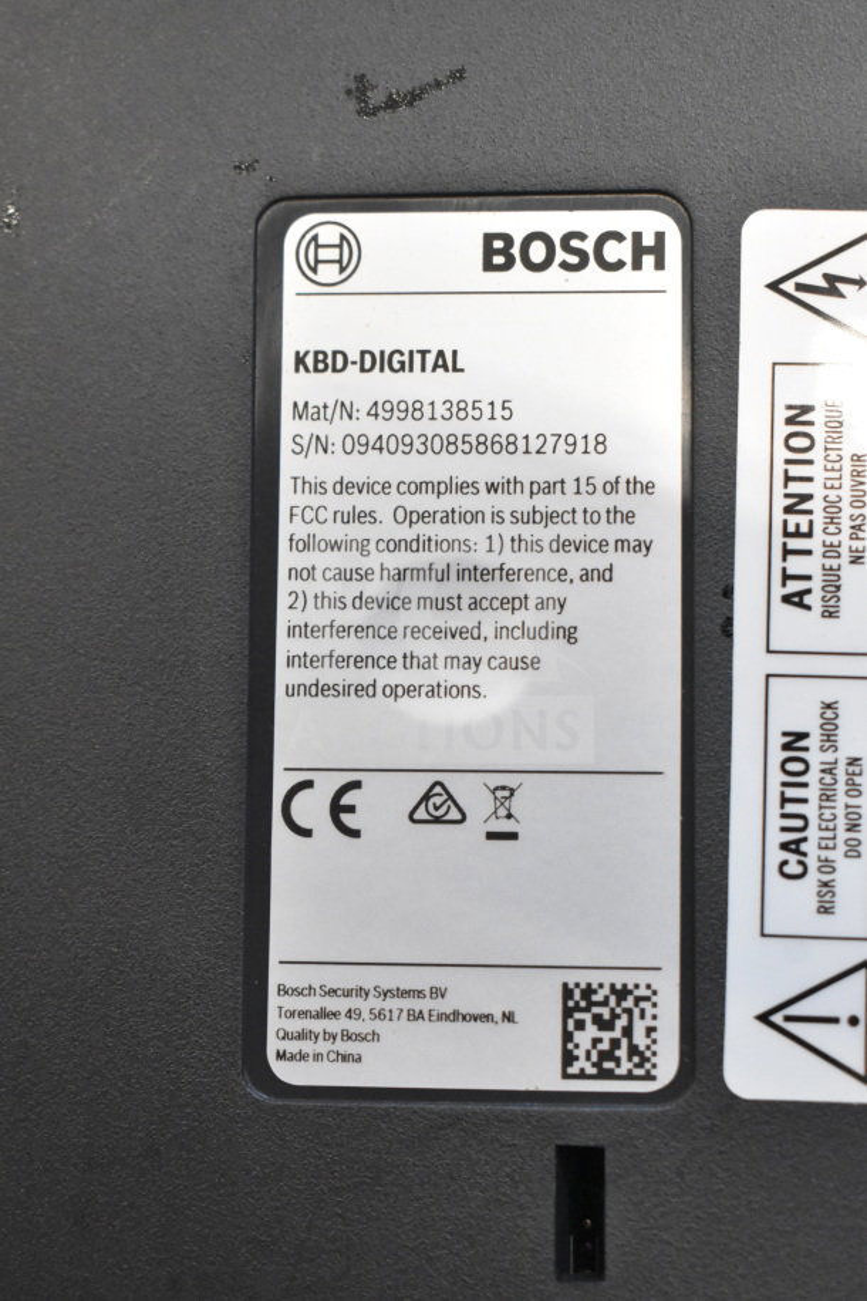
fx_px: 2276
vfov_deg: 31.9
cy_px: 650
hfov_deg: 21.6
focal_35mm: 63
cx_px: 434
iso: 6400
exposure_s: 1/160
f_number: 6.3
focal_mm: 42
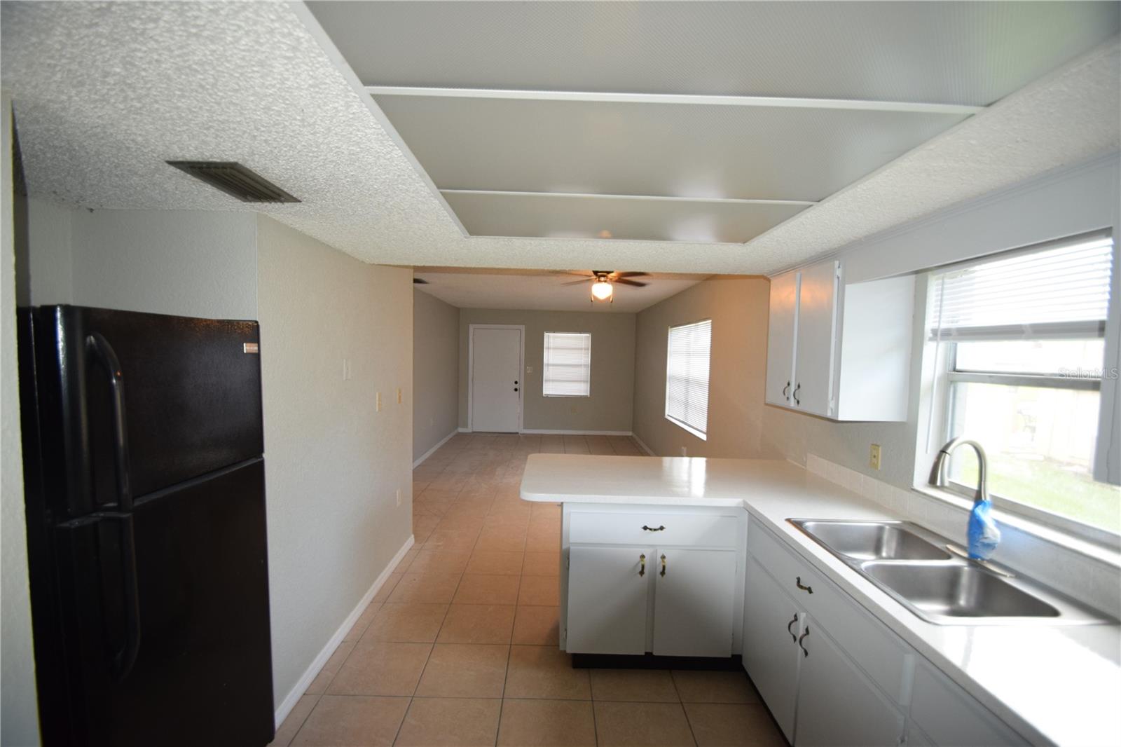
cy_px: 374
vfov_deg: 77.3
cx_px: 560
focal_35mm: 15
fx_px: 467
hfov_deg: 100.4
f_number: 4.5
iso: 800
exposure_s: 1/80
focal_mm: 10
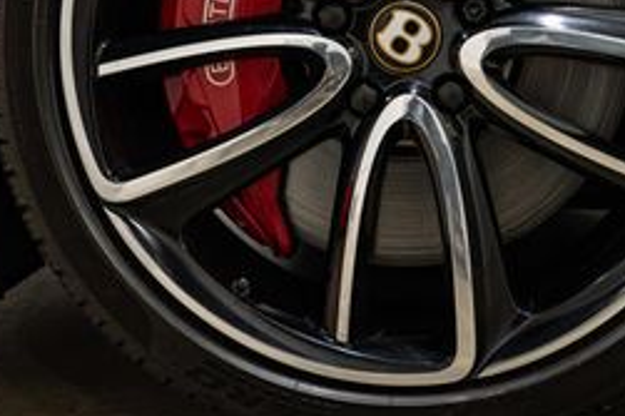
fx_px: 1284
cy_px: 1
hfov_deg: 27.2
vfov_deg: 18.0
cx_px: 401
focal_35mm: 74
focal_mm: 29
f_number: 4
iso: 1250
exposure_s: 1/125
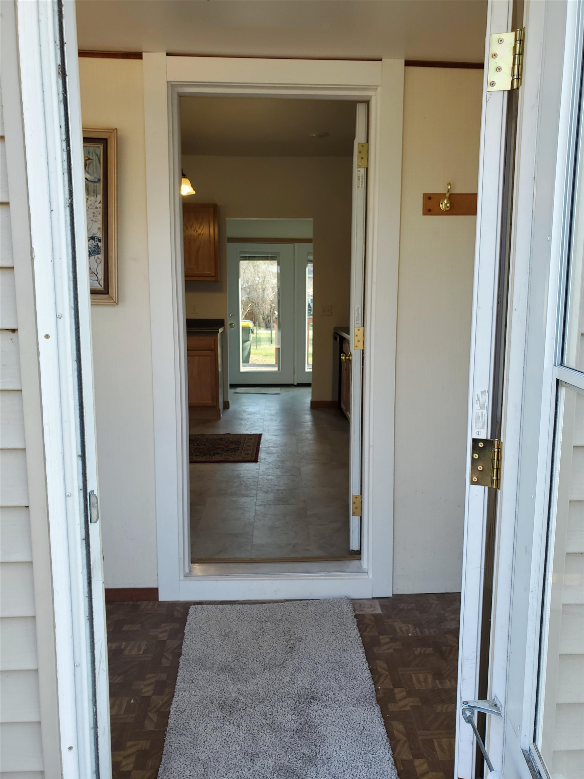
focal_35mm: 26
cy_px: 390
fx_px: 585
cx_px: 292
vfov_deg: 67.3
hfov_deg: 53.1
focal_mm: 4.3
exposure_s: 1/143
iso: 50
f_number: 2.4
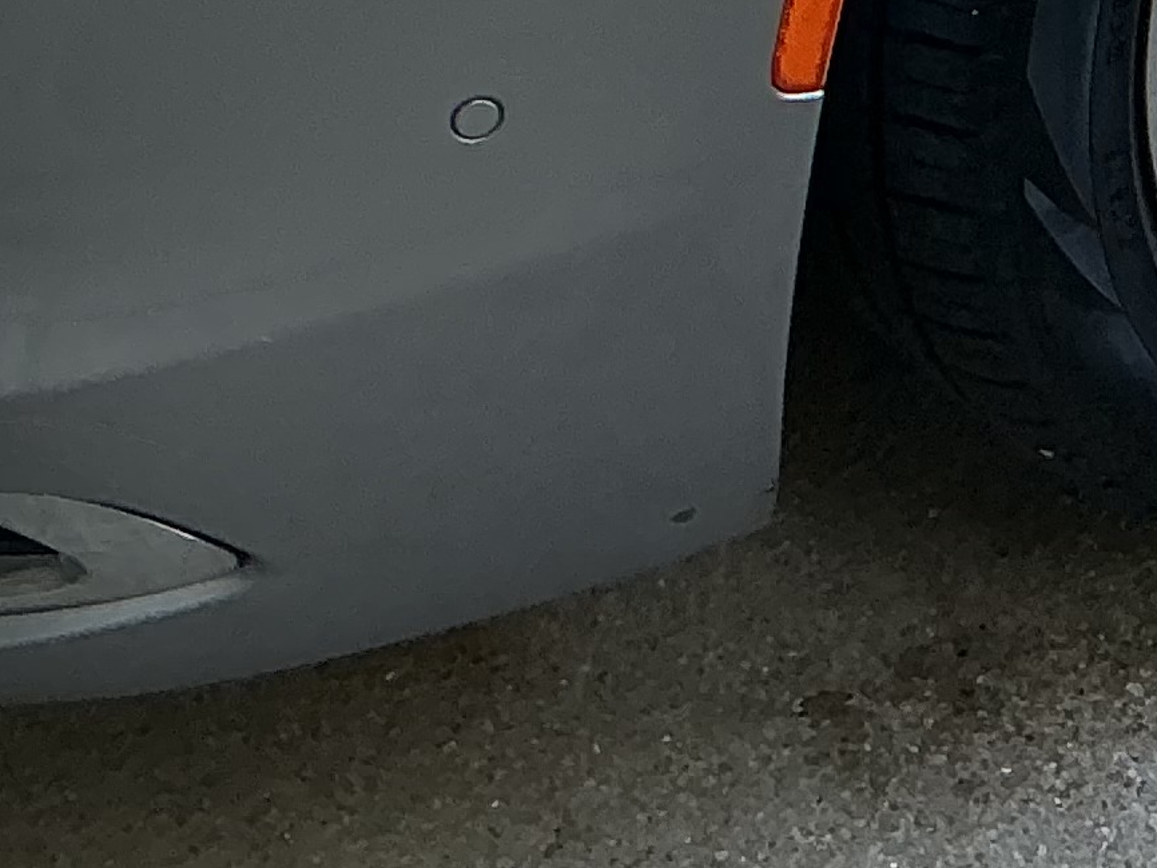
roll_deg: -2.0
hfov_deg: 13.4
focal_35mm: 135
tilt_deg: -26.1
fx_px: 4513
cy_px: -1104
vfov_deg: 9.9
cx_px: 1963
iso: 25
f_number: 1.8
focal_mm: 3
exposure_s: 1/120
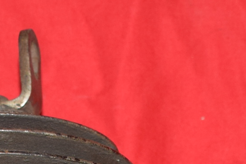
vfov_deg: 6.7
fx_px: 1334
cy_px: 383
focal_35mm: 195
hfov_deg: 10.5
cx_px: 63
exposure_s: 1/125
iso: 400
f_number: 5.6
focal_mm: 24
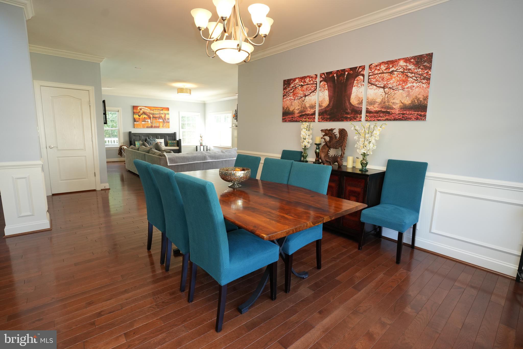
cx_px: 262
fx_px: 253
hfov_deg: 92.0
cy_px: 174
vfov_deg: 69.2
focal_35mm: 17
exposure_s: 1/60
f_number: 5
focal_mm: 17.4
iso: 1250
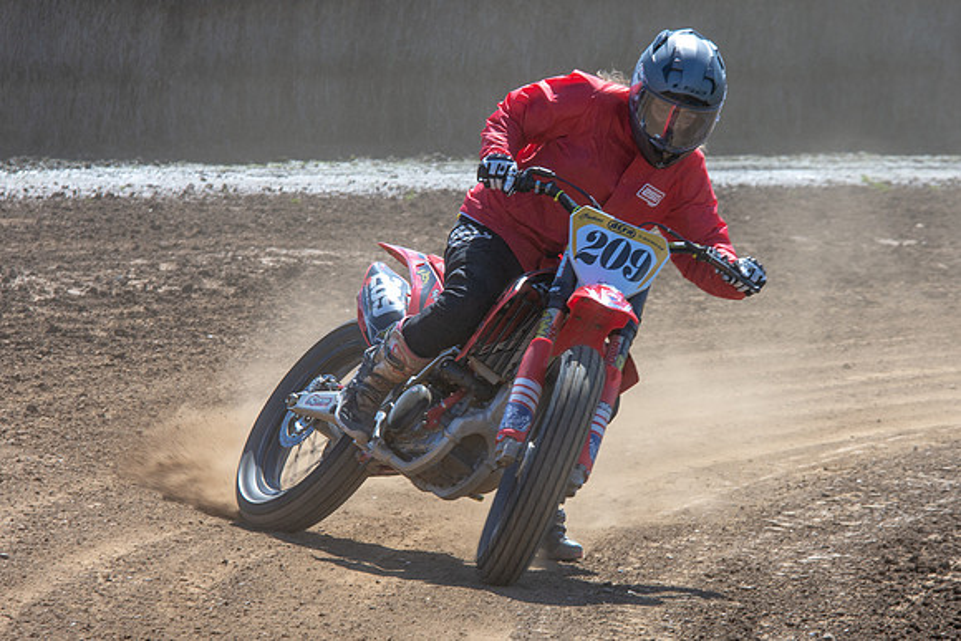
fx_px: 10386
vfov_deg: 3.5
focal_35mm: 389
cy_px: 378
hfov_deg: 5.3
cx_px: 574
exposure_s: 1/200
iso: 200
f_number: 8
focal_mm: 200
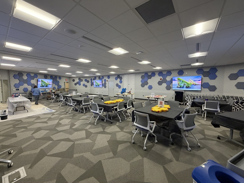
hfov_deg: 102.1
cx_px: 122
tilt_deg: -3.4
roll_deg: +0.0
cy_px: 92
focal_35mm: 14
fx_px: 99
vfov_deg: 85.7
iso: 320
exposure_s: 1/60
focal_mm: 2.22
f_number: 2.2
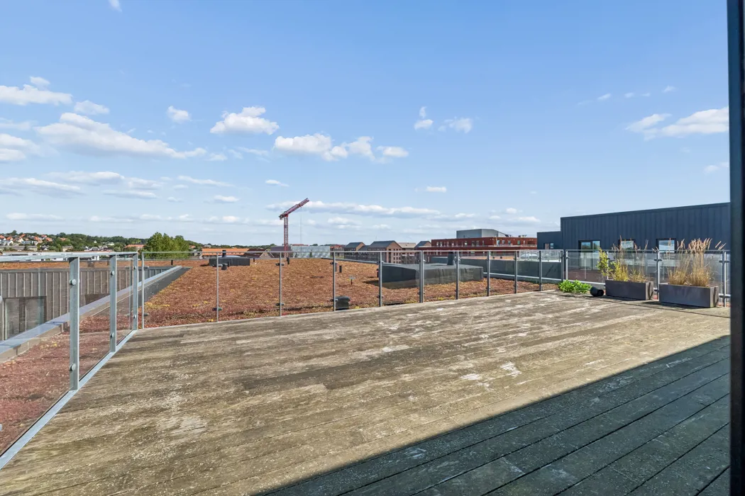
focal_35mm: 15
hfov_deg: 100.4
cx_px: 372
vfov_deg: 77.3
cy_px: 248
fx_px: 310
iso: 250
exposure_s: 1/800
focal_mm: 10
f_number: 9
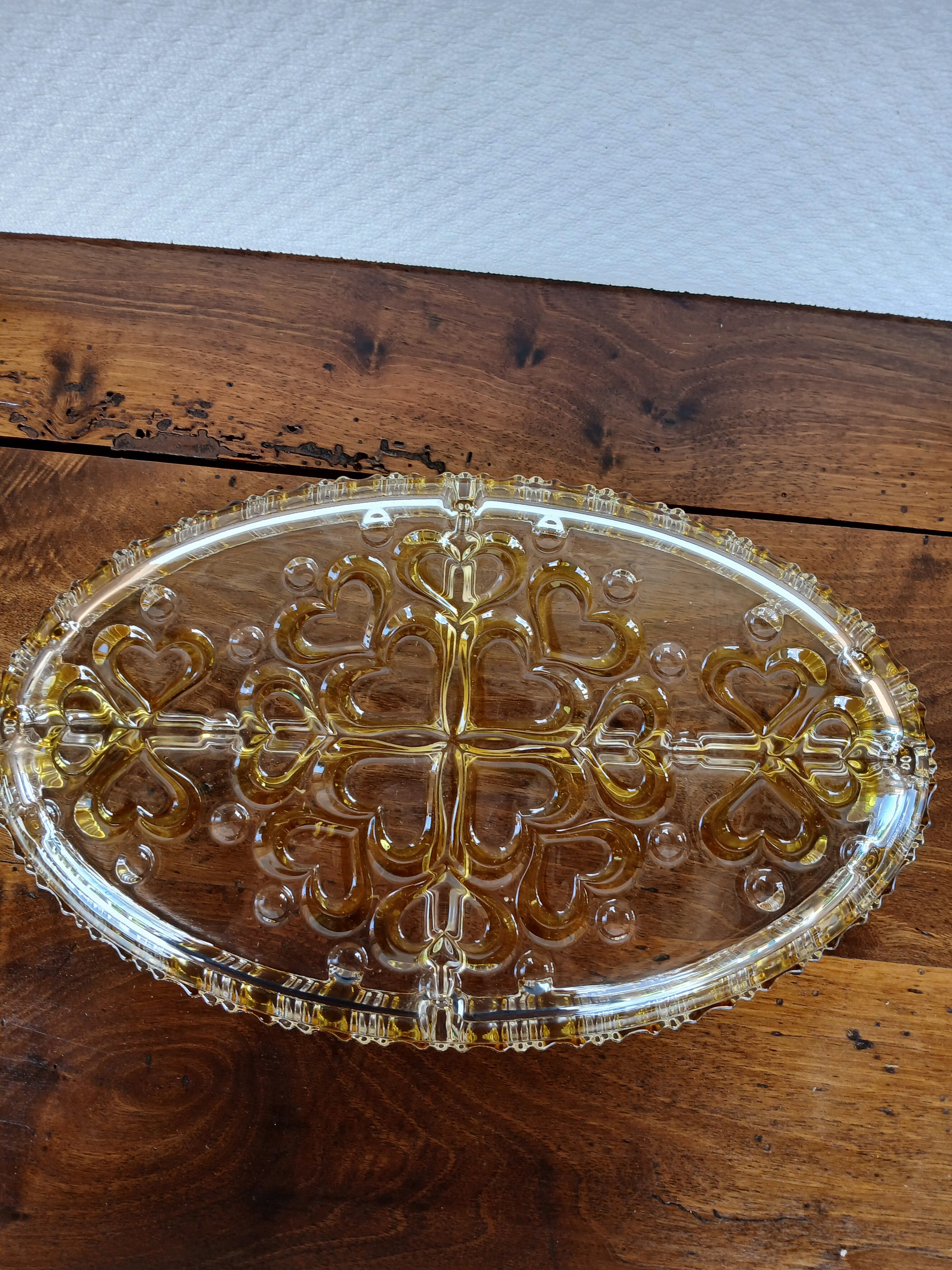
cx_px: 476
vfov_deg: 67.3
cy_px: 635
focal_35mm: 26
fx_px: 953
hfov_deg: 53.1
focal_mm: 3.98
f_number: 1.8
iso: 20
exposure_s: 1/50
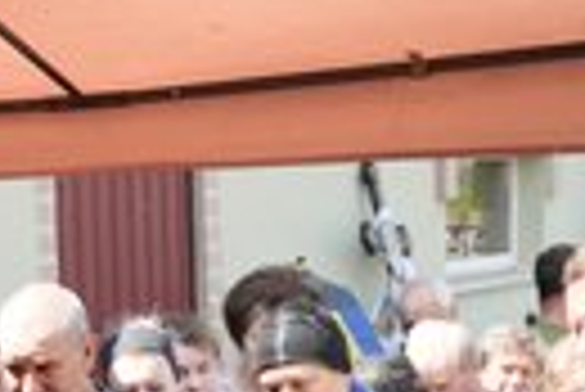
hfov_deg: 18.3
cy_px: 570
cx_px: -22
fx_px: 1757
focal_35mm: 108
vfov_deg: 12.2
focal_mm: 35
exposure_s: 1/125
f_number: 2.8
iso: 200
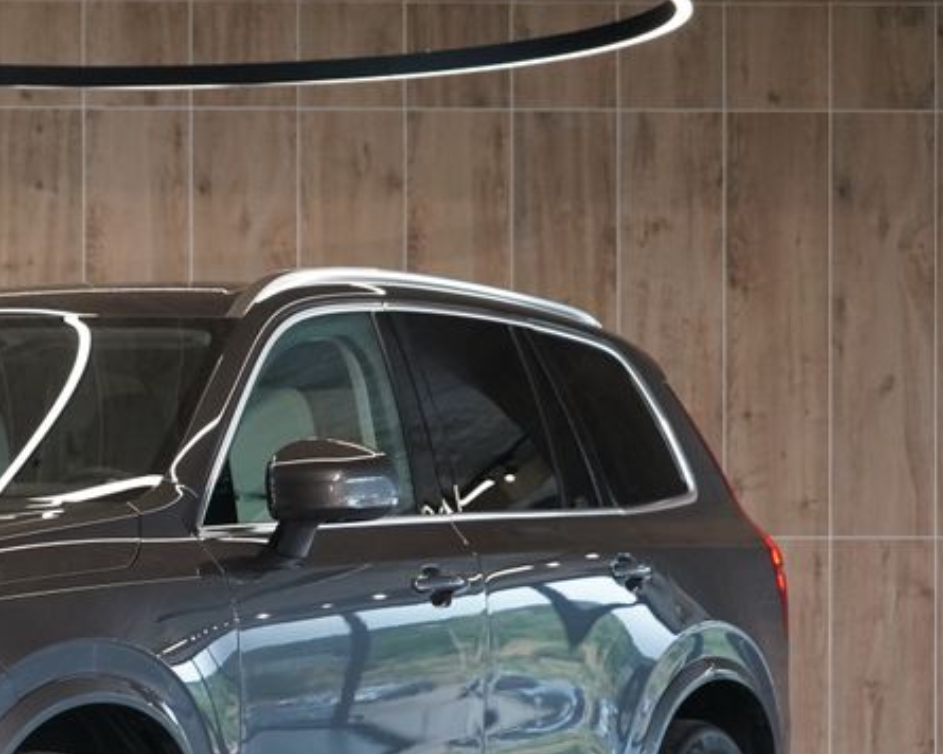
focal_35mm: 149
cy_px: 666
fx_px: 4158
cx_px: -76
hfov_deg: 12.7
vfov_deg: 10.3
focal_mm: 69
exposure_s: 1/160
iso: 4000
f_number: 5.6
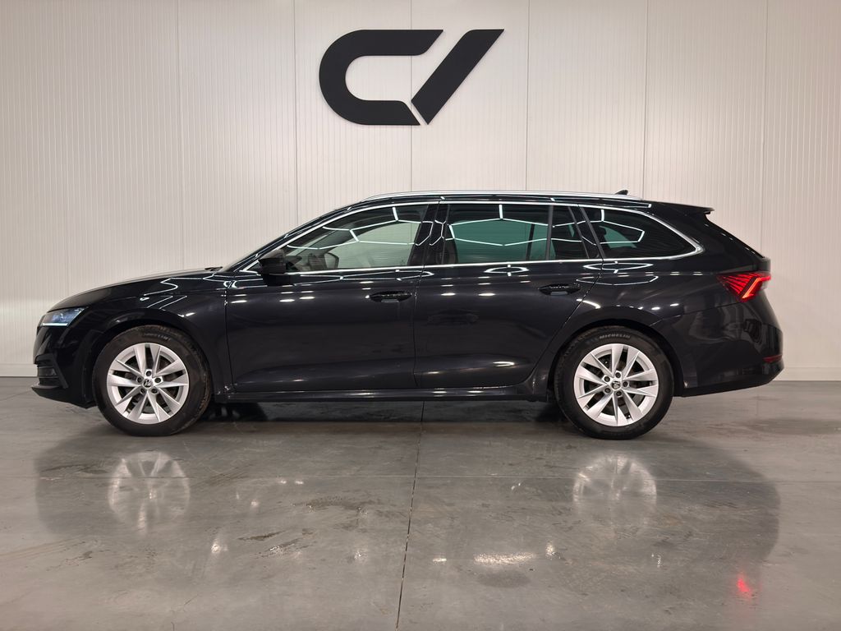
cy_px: 316
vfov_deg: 39.7
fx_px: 875
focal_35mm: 36
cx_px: 420
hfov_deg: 51.4
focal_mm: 6.76
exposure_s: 1/100
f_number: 1.78
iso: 50
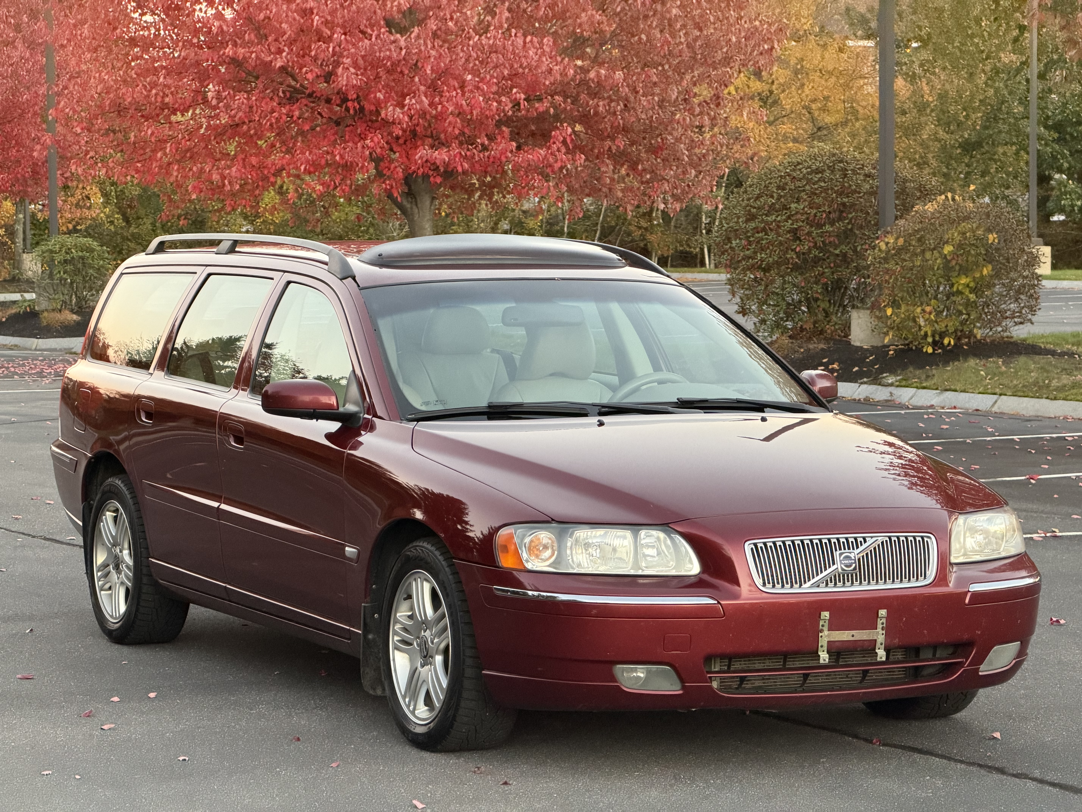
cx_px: 541
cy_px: 406
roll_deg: +0.9
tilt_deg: -3.6
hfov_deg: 19.6
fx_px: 3126
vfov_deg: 14.8
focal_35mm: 100
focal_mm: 16.89
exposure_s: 1/82
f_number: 2.8
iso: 500
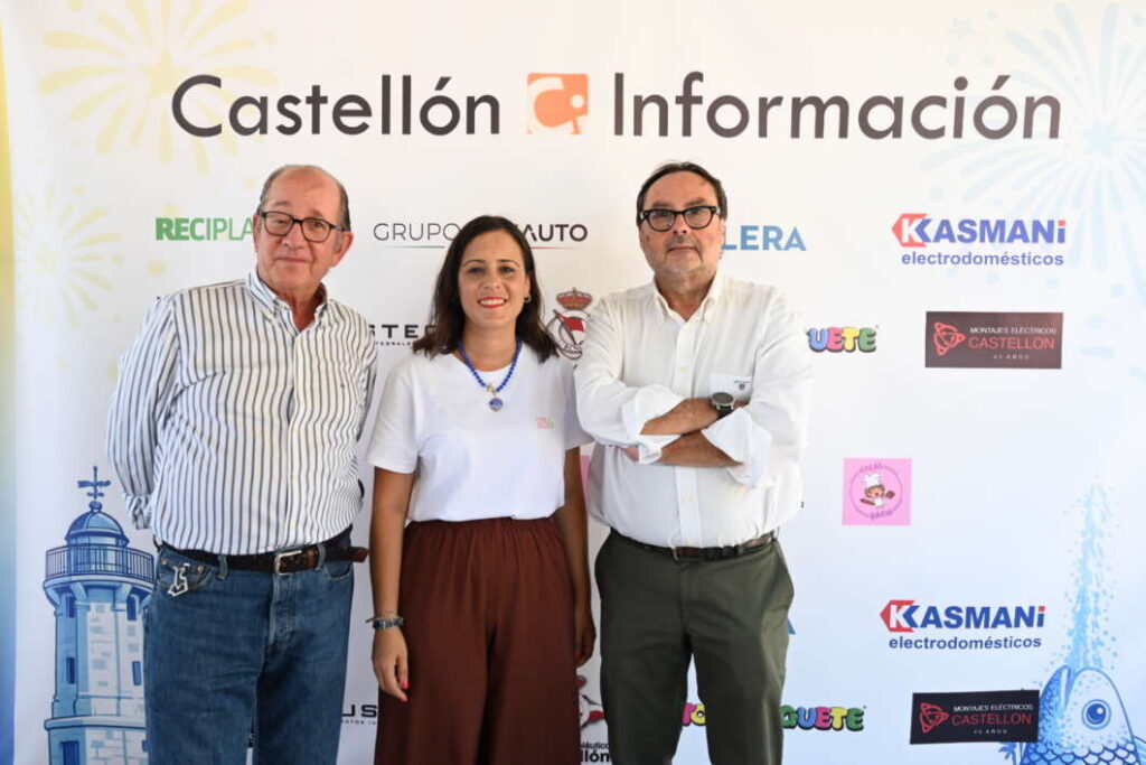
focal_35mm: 32
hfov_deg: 58.7
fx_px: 1019
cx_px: 573
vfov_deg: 41.1
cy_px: 382
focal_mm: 32
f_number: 5
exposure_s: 1/125
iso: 400
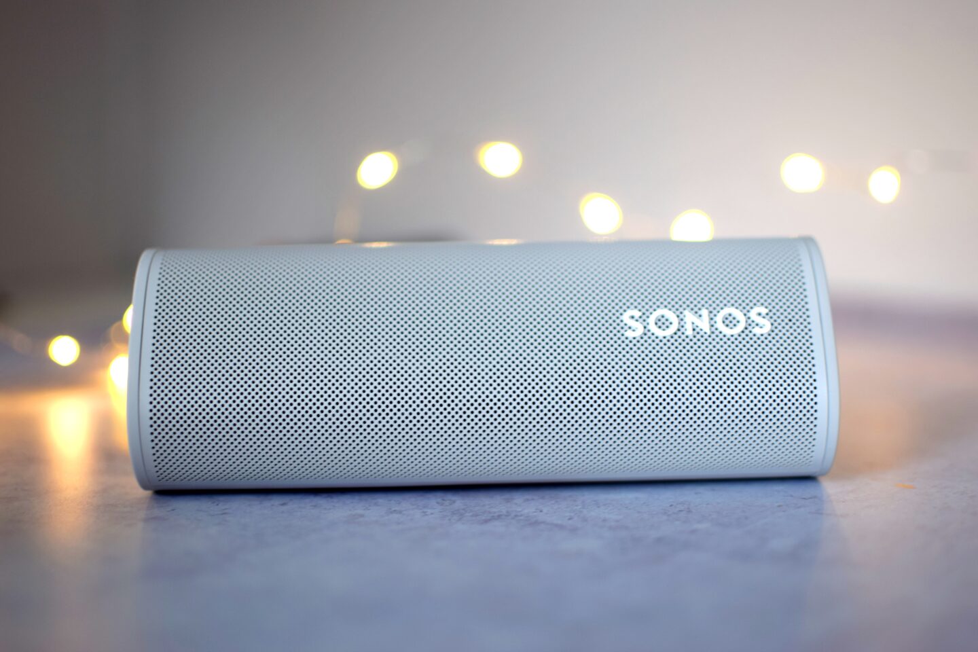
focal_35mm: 52
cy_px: 326
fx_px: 1426
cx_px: 489
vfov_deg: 25.8
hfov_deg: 37.9
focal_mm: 35
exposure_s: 1/50
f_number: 1.8
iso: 100
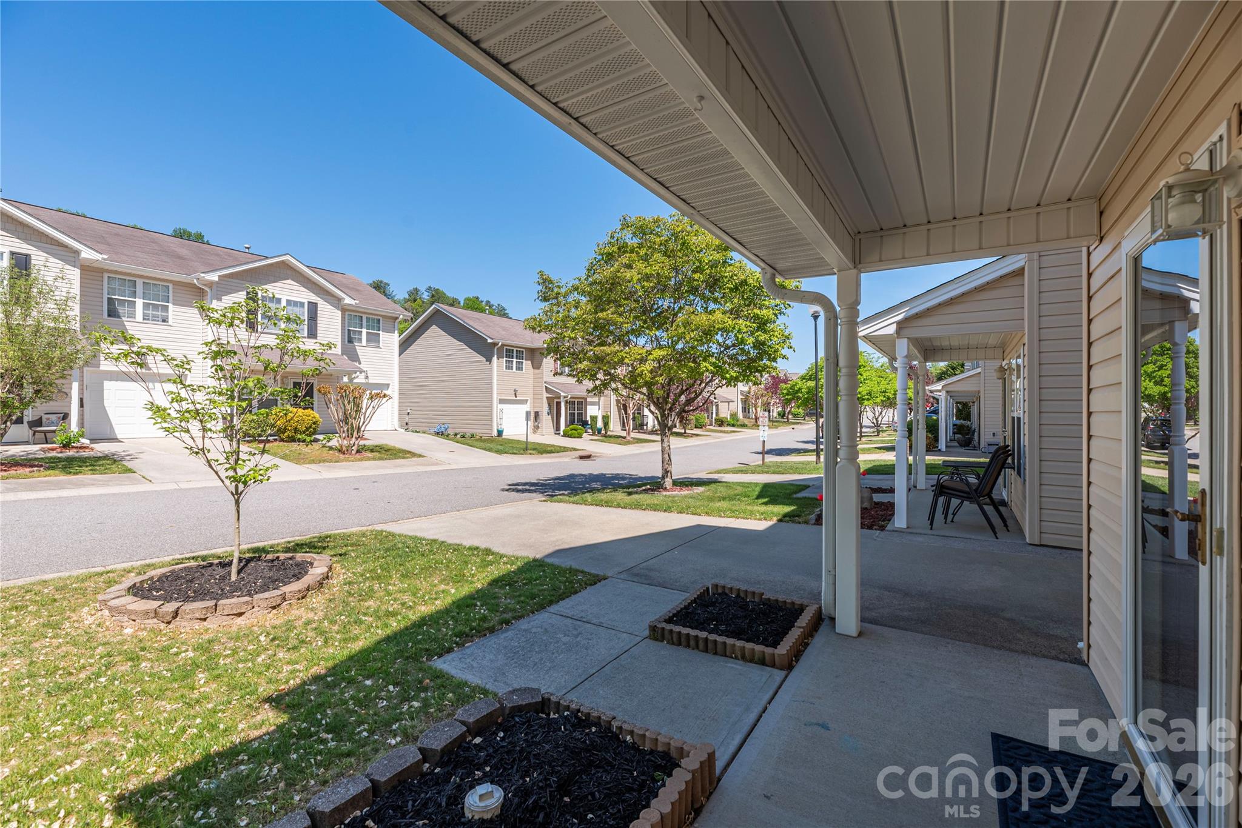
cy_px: 414
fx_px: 483
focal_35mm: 14
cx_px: 621
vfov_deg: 81.2
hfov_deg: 104.2
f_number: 8
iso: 320
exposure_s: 1/2000
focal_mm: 14
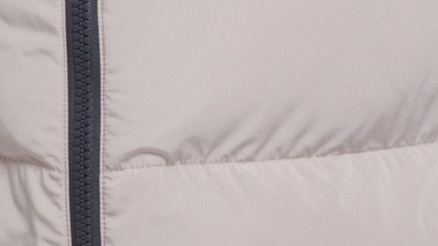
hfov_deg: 4.1
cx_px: 104
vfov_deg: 2.3
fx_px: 6191
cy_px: -380
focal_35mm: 533
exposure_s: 1/160
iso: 125
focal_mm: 61
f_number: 8
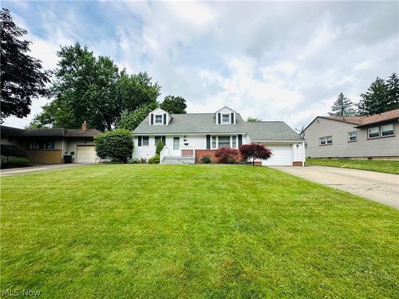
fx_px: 161
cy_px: 150
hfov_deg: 102.1
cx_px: 200
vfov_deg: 85.7
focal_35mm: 14
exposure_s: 1/3731
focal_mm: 2.22
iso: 50
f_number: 2.2
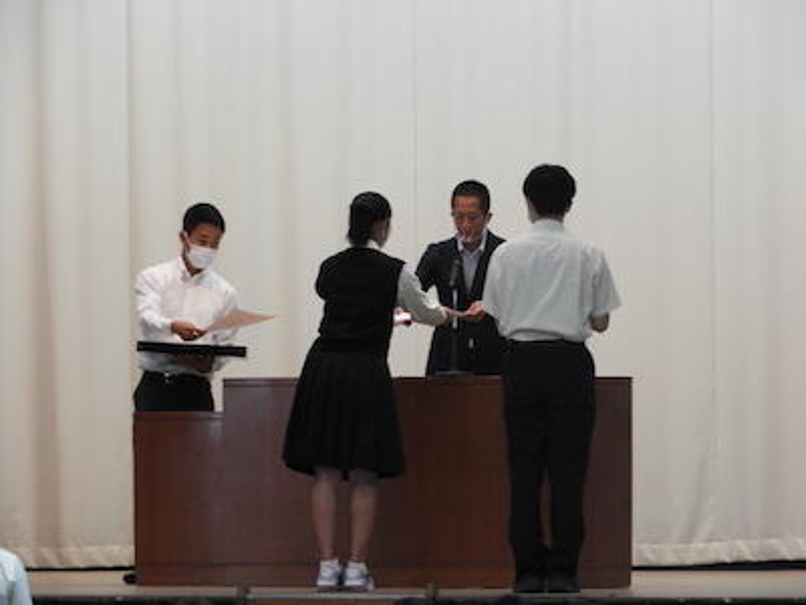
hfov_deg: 6.0
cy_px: 302
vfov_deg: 4.5
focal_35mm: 330
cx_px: 403
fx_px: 7684
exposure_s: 1/40
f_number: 5.5
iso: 400
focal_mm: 59.1
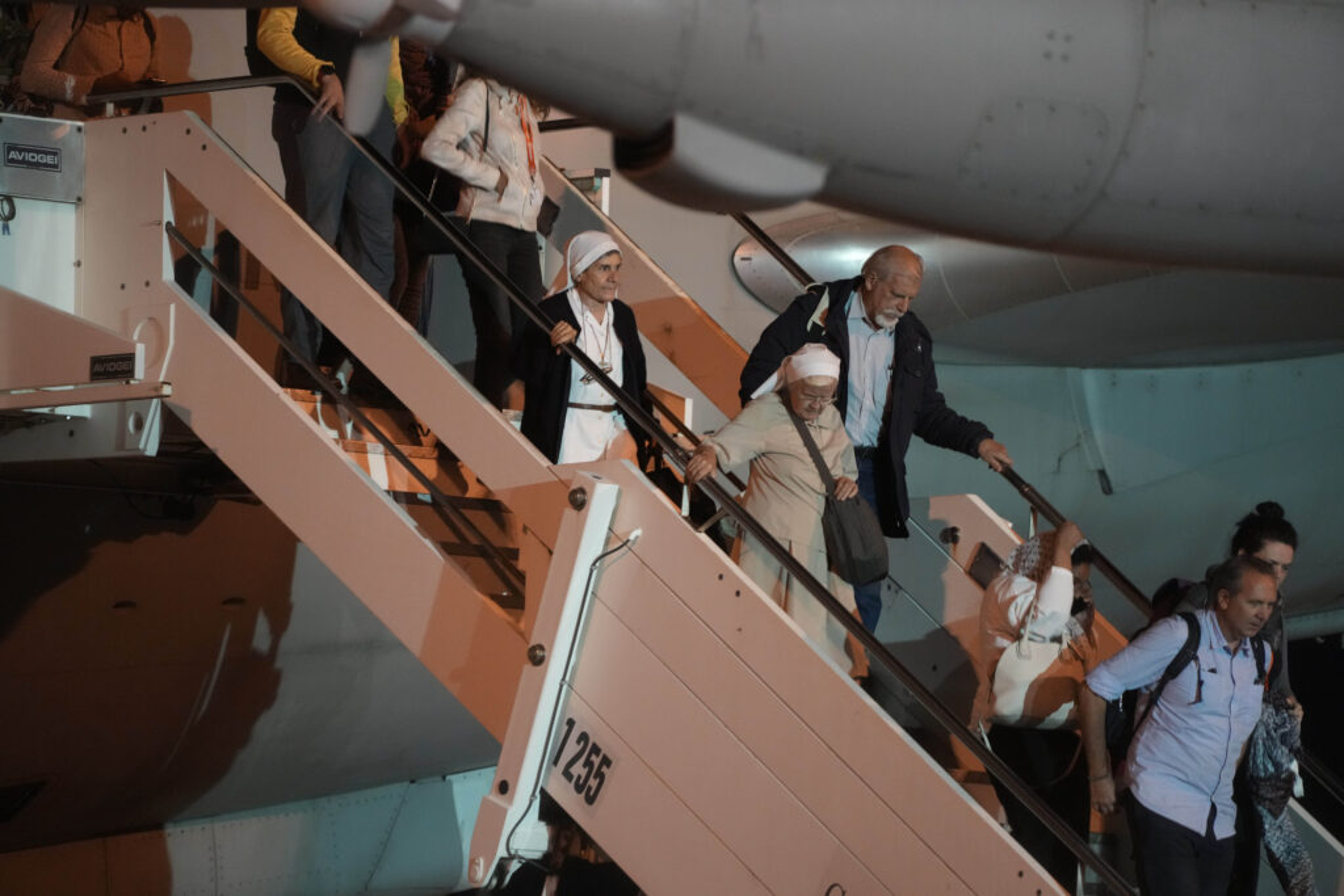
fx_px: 14934
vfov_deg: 3.4
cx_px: 672
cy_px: 448
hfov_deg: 5.2
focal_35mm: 400
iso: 5000
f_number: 5.6
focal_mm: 400
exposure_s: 1/60
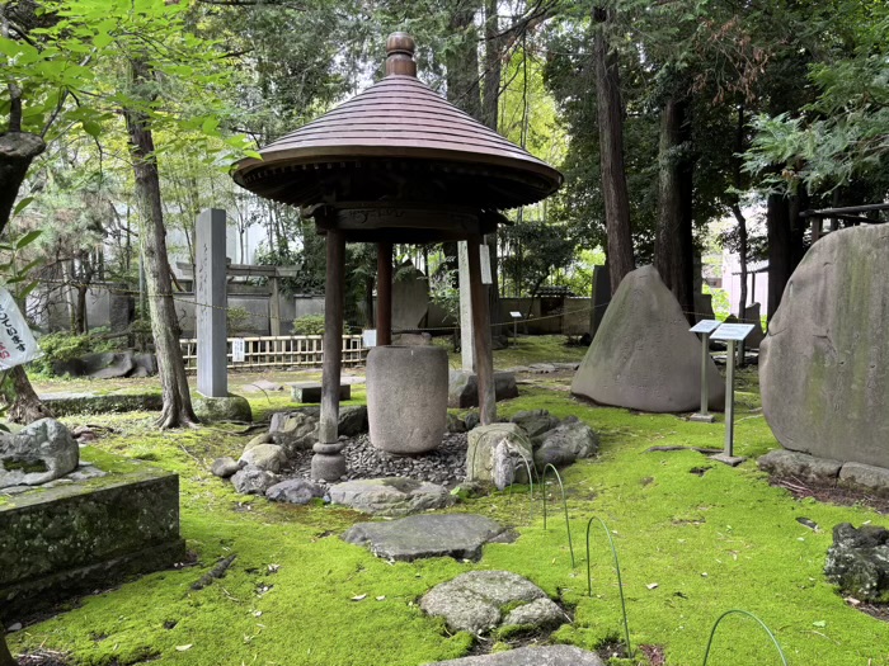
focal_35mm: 26
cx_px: 444
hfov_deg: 67.3
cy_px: 333
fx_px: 668
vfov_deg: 53.1
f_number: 1.6
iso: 80
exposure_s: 1/121
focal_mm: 5.96
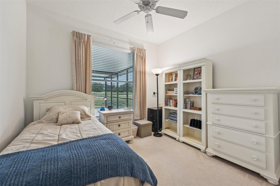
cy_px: 93
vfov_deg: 81.1
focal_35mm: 14
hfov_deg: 104.3
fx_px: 109
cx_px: 140
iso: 400
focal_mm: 14
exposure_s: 1/40
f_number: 8
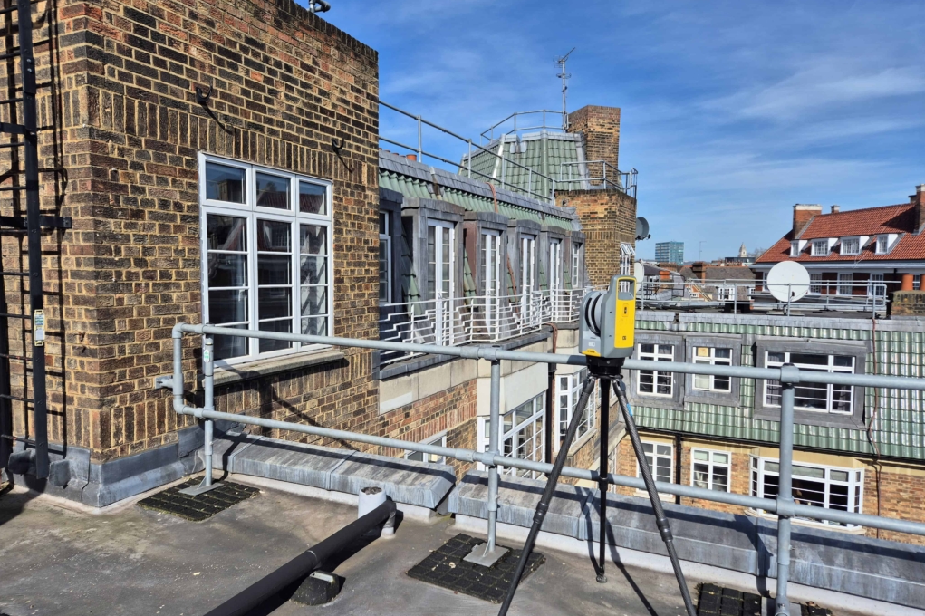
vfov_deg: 53.1
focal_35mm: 24
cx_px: 462
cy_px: 316
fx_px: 616
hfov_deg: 73.8
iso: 25
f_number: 1.8
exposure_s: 1/2096
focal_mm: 5.4
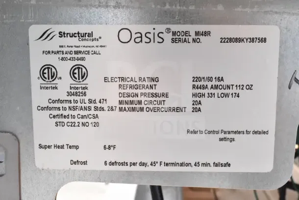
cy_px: 100
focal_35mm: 51
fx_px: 424
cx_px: 150
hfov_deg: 38.9
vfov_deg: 26.5
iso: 6400
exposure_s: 1/1000
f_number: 16
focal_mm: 34
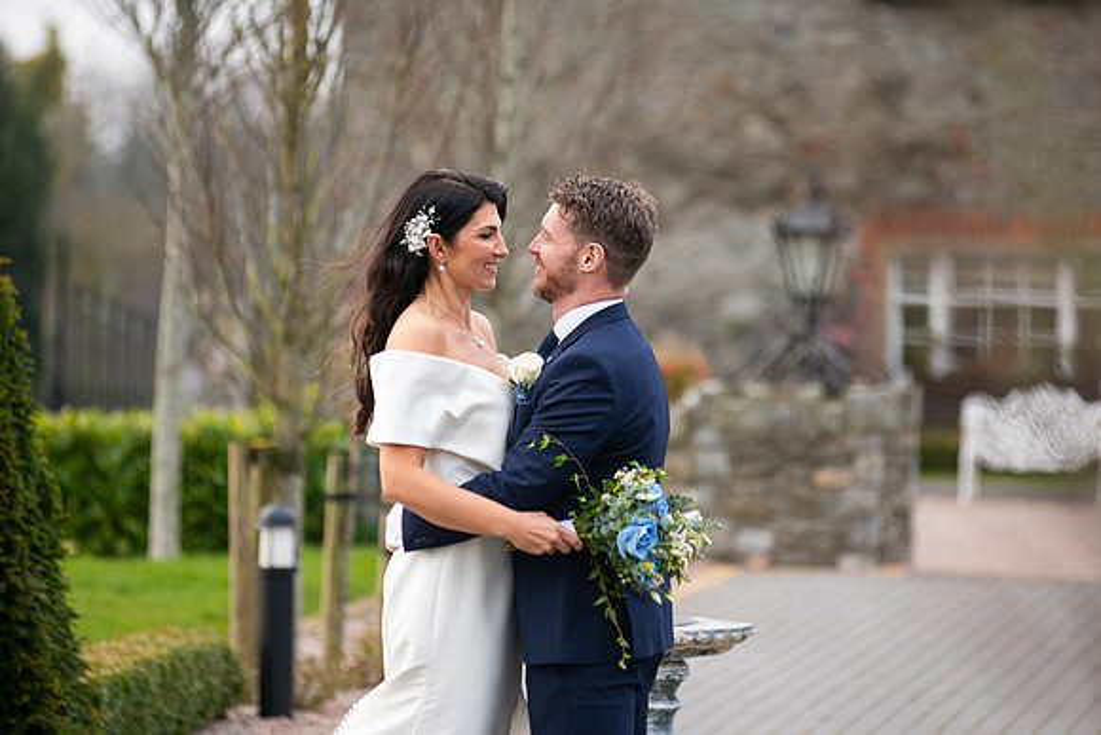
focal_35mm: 200
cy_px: 368
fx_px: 6118
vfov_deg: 6.9
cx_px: 550
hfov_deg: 10.3
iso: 250
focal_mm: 200
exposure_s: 1/200
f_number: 3.5
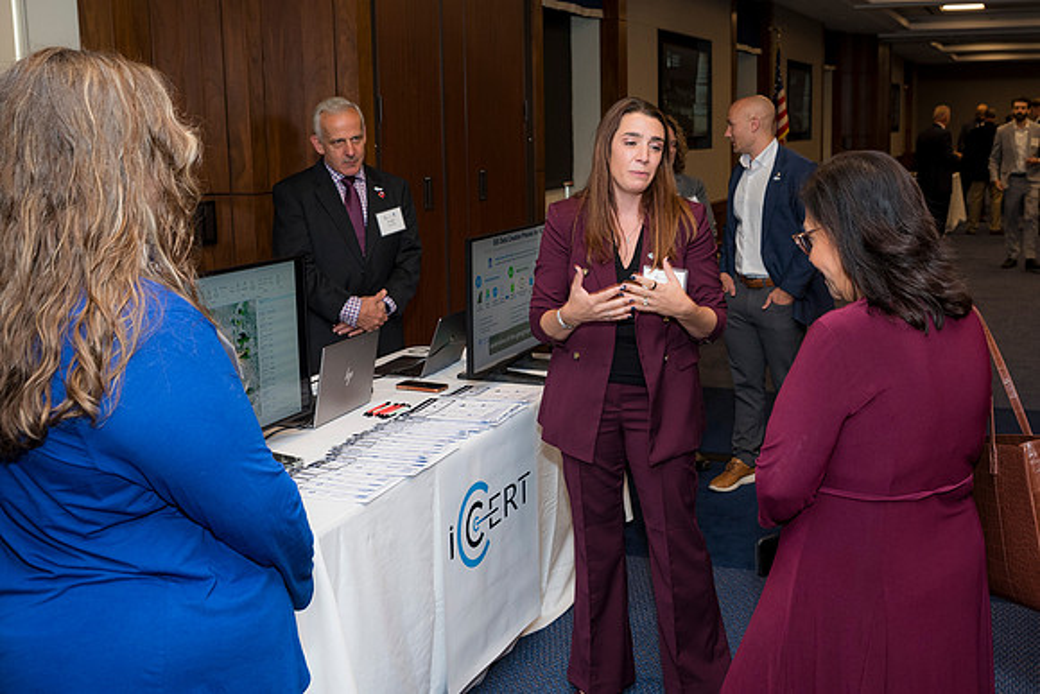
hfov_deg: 54.4
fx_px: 1011
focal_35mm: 35
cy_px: 347
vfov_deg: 37.9
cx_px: 520
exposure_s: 1/125
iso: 800
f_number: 5
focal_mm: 35
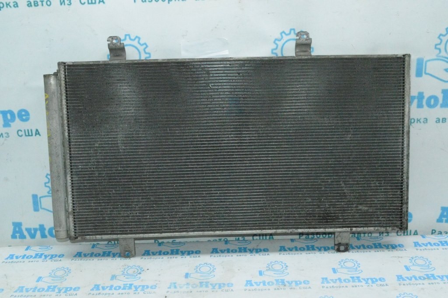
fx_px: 485
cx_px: 224
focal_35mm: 39
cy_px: 149
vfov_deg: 34.2
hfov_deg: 49.6
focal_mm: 26
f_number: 16
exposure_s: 1/200
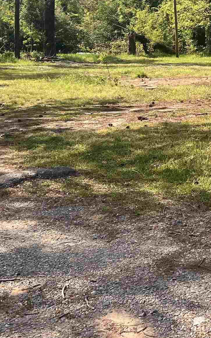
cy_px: 24
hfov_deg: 16.7
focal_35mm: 73
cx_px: 284
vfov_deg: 27.1
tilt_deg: -1.1
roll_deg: -1.3
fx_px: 672
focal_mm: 5.7
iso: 50
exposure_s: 1/2695
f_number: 1.5
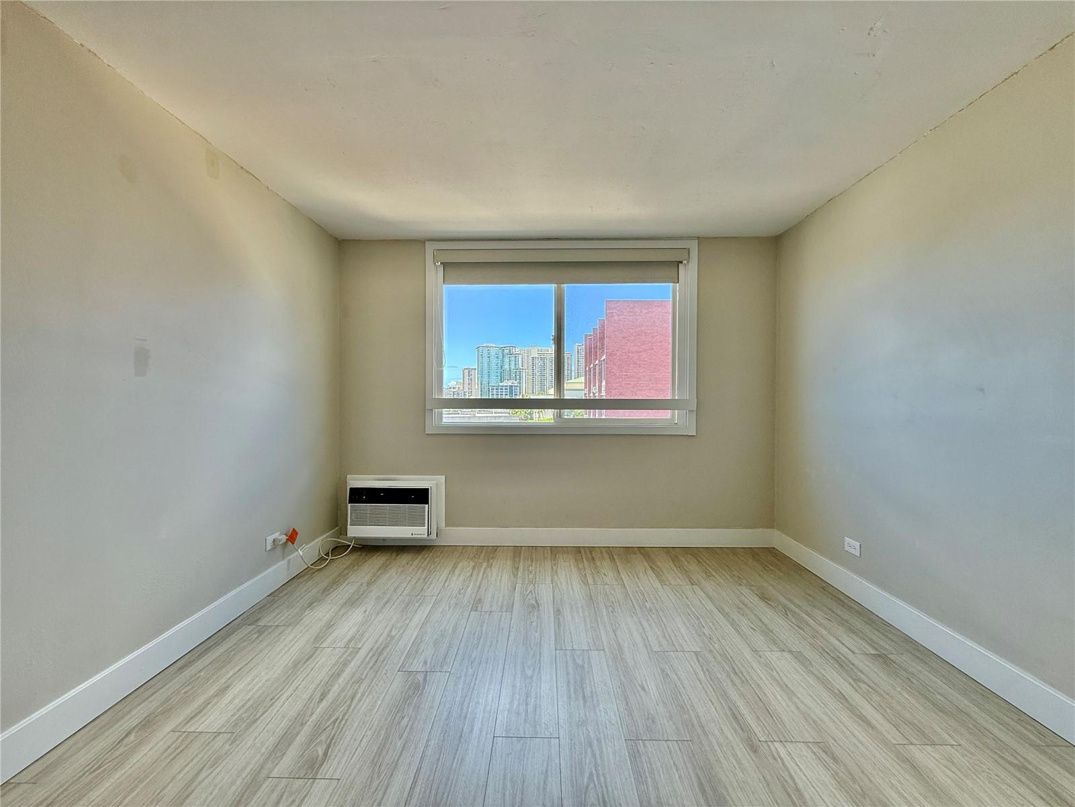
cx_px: 538
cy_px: 404
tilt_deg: -0.1
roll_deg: -0.2
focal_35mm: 14
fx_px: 435
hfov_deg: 102.1
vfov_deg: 85.7
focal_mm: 2.22
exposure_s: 1/178
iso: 64
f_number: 2.2
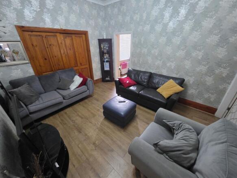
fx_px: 89
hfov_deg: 106.2
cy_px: 89
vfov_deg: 89.9
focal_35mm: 13
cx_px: 118
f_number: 1.9
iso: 500
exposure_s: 1/50
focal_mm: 2.2
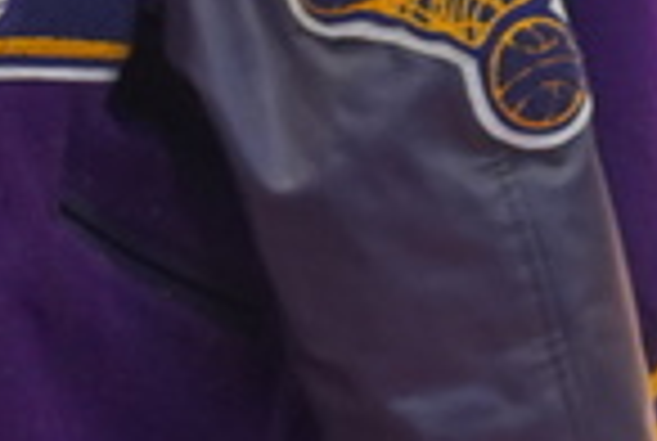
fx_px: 7169
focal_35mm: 392
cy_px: 1226
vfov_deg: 3.5
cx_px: -693
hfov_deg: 5.1
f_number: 4
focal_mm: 56
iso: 2500
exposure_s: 1/160
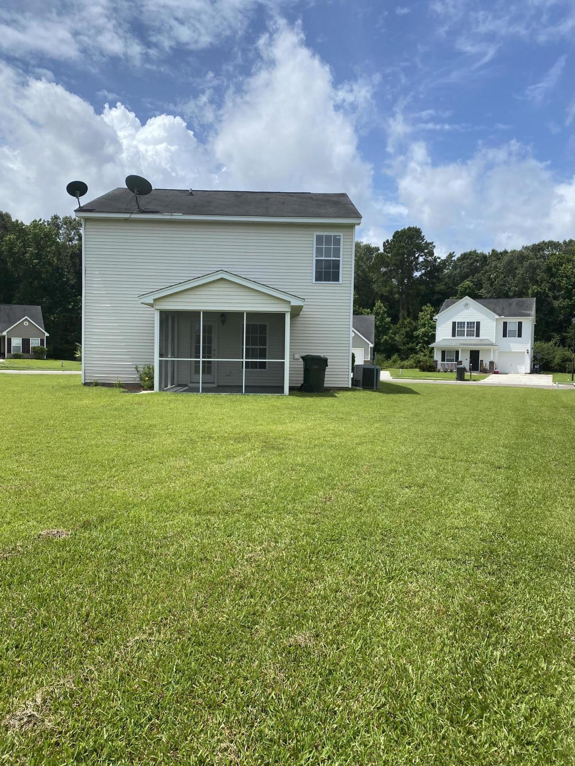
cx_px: 288
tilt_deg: -1.1
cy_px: 383
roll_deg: -0.7
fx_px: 576
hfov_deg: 53.1
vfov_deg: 67.3
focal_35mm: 26
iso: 32
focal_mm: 4.25
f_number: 1.8
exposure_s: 1/3610
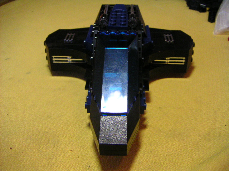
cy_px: 86
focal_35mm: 40
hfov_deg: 46.8
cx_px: 114
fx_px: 265
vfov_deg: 36.0
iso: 400
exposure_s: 1/90
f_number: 2.9
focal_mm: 5.3
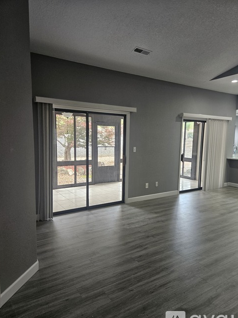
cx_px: 122
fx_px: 220
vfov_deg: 71.6
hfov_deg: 56.8
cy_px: 165
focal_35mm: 24
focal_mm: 5.4
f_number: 1.8
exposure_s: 1/120
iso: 200
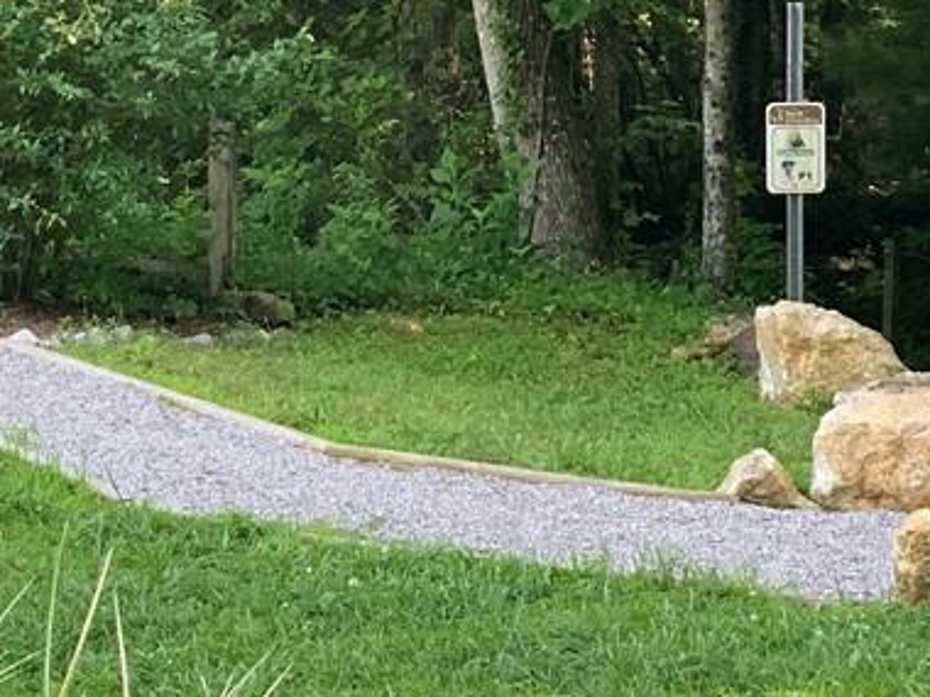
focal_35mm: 140
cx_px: -215
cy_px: -56
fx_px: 3761
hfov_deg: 13.7
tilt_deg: -3.3
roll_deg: +0.4
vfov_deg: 10.5
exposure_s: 1/122
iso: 100
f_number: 2.4
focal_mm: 6
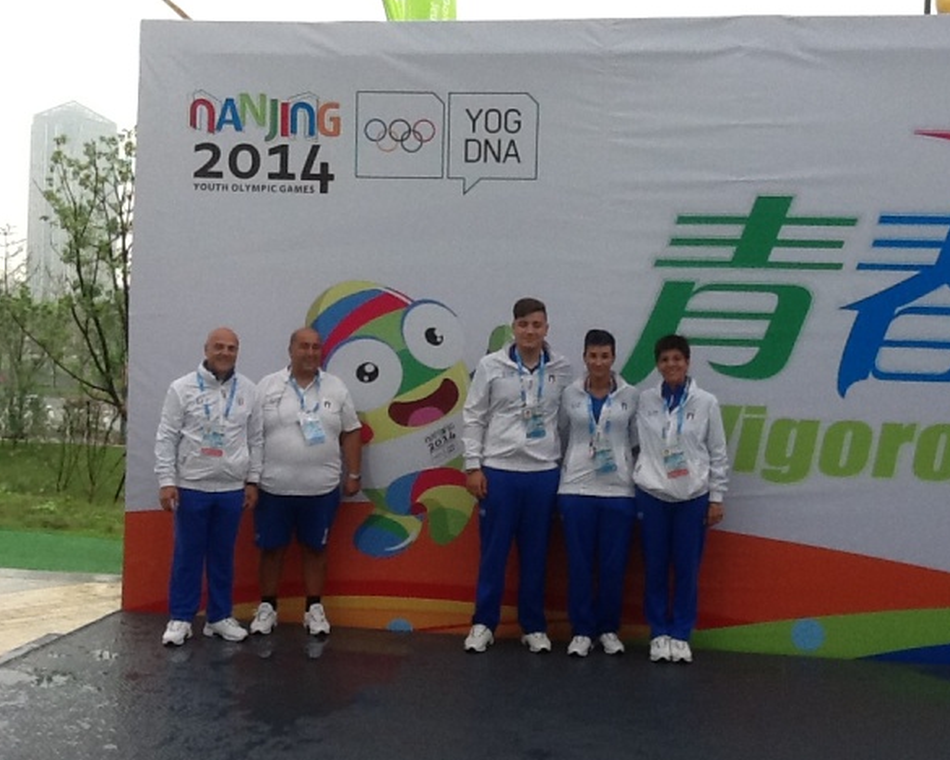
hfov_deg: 39.5
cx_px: 505
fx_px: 1321
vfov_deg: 32.1
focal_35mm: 47
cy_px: 382
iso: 80
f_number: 2.4
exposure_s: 1/120
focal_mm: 2.03
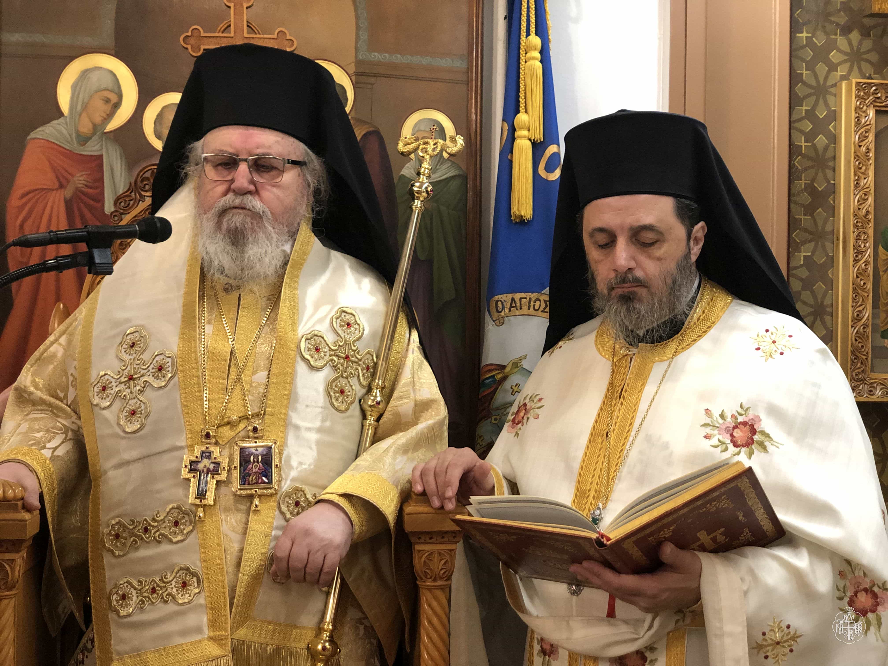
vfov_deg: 28.0
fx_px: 1334
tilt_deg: +1.6
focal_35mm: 52
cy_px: 333
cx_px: 444
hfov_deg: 36.8
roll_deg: -0.1
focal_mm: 6
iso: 160
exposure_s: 1/14
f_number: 2.4
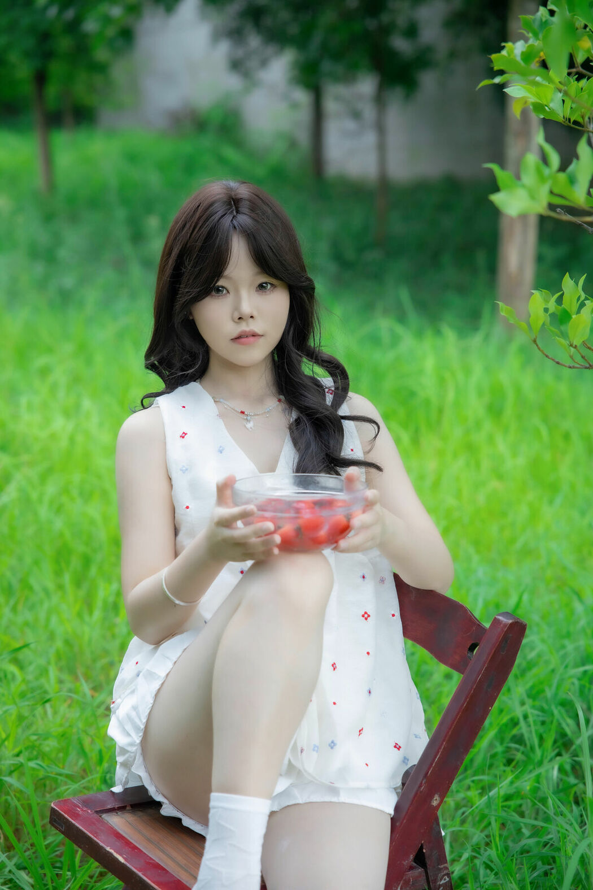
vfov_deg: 28.8
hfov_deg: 19.5
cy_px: 445
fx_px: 1729
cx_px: 296
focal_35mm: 70
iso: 640
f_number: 3.2
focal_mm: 70
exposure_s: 1/125
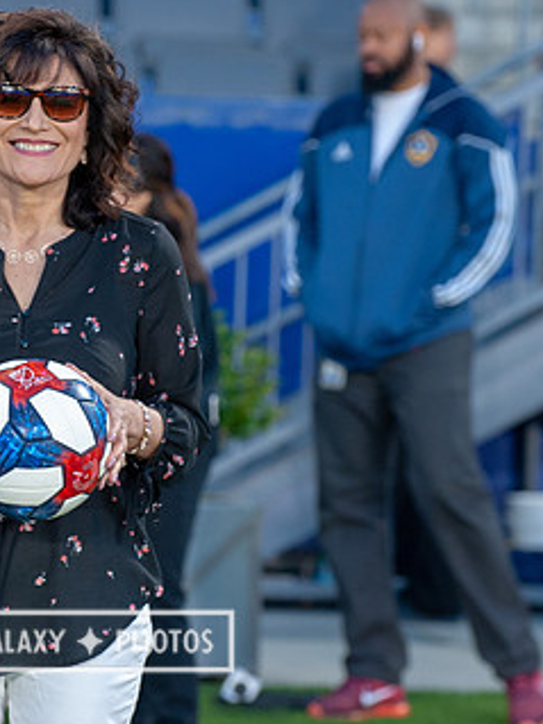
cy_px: 300
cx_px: 73
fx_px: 6216
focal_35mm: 297
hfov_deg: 5.0
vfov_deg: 6.7
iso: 1600
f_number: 5.6
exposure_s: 1/125
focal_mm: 170
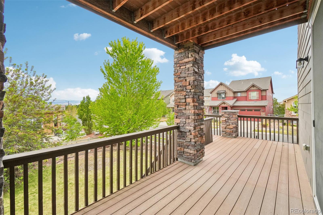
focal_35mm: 15
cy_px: 108
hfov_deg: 100.4
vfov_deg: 77.3
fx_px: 135
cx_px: 162
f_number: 8
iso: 400
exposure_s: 1/320
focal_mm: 10
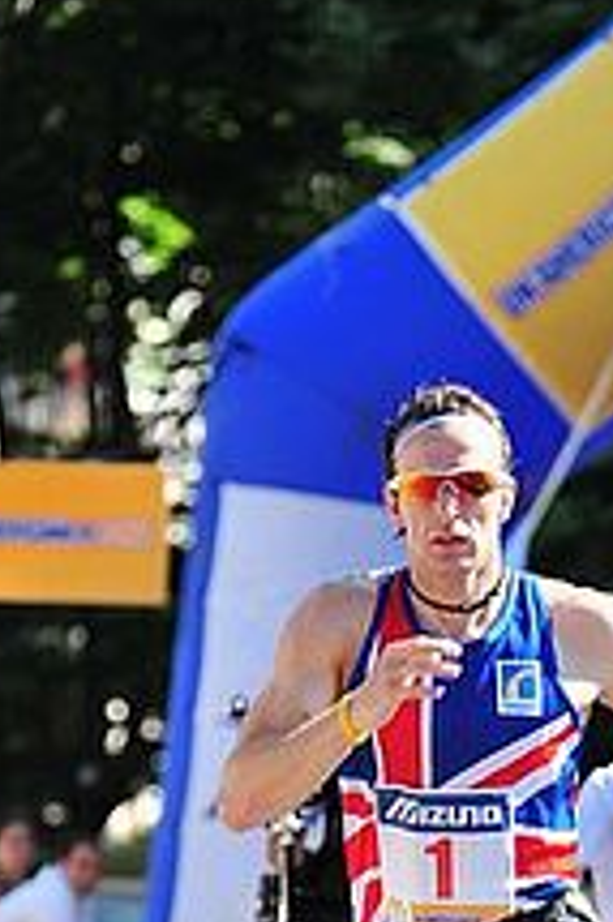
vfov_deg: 4.4
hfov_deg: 2.9
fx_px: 11921
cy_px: 939
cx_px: 439
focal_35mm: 466
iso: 200
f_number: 5.3
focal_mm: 200
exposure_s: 1/400
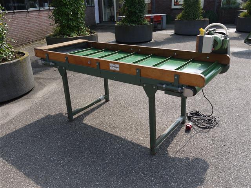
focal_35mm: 32
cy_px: 94
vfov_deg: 44.2
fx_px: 232
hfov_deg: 56.8
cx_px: 126
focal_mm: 16
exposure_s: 1/250
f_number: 6.3
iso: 100
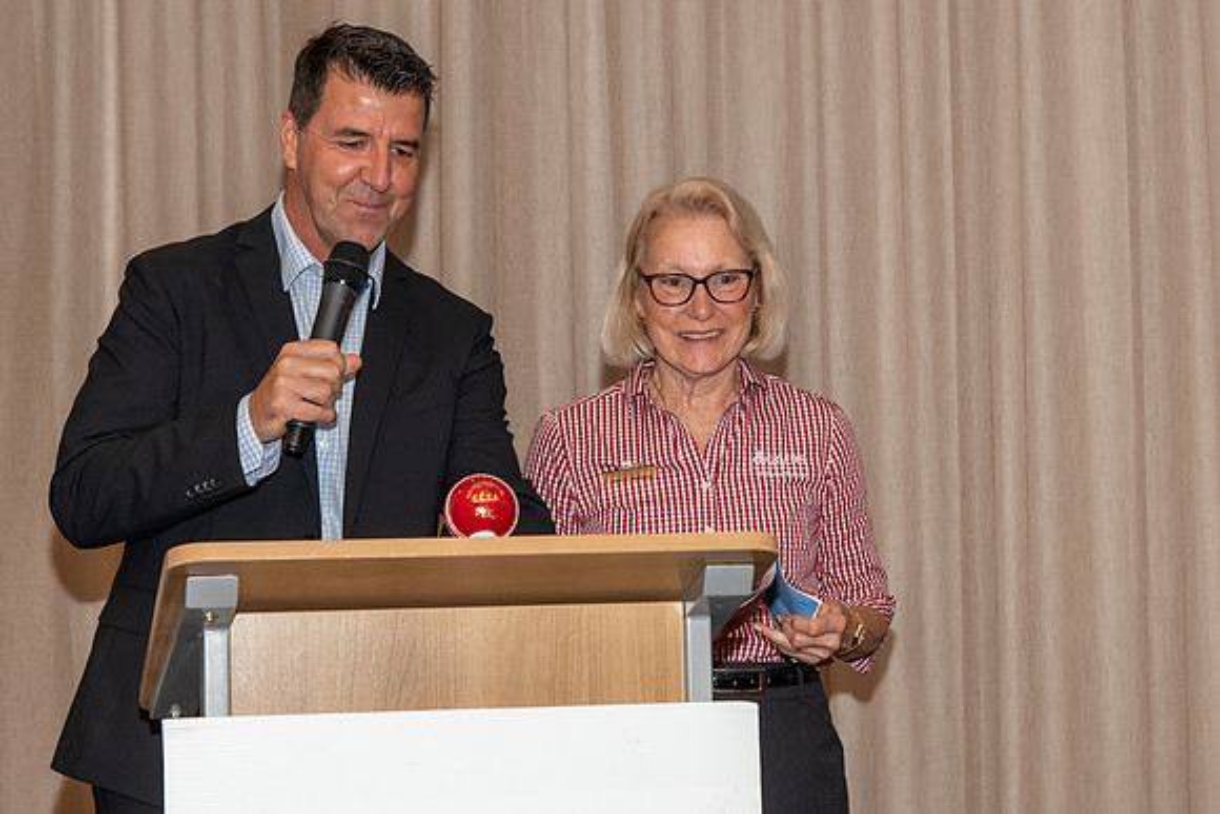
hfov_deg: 22.4
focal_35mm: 91
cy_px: 341
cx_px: 709
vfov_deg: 15.1
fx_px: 3071
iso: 800
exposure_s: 1/60
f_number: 5.6
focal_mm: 78
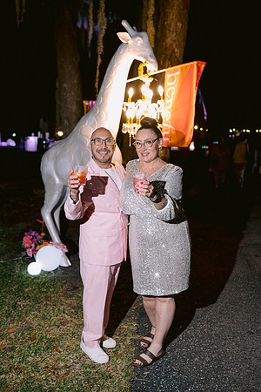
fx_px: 381
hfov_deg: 37.9
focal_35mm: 35
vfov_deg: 54.4
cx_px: 130
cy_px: 196
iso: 1600
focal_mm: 35
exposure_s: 1/125
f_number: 2.8
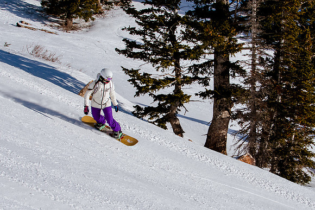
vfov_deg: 20.9
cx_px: 182
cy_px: 119
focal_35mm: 65
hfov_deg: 30.9
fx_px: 569
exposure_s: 1/1000
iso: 160
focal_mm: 28
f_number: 8
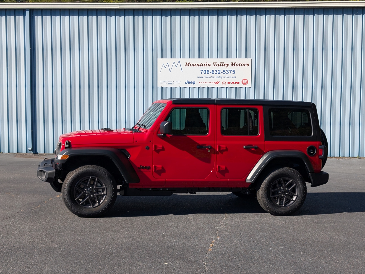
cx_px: 182
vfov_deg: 29.7
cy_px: 137
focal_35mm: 49
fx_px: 517
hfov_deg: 38.9
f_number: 1.68
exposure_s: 1/972
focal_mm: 6.9
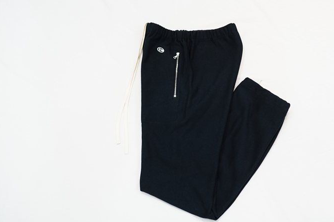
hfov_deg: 30.5
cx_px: 198
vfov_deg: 20.6
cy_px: 117
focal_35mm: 66
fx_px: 612
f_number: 4
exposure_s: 1/60
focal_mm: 55
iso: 1250
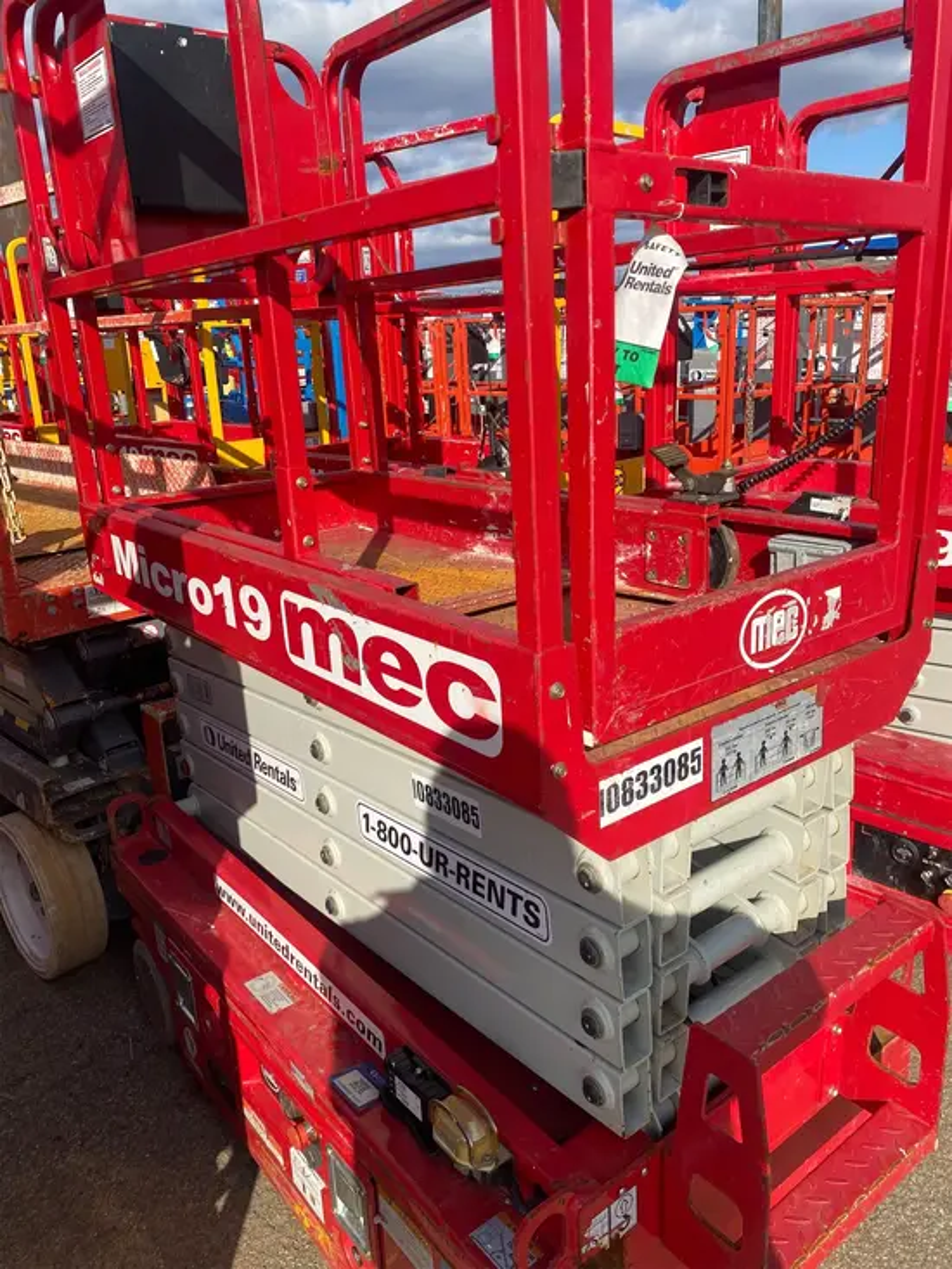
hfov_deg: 53.1
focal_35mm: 26
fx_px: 953
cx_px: 476
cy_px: 634
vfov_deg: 67.3
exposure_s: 1/2463
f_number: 1.8
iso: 32
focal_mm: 4.25
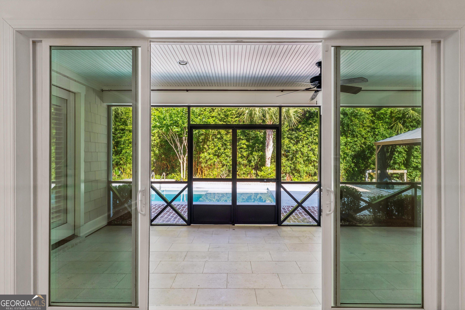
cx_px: 232
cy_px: 155
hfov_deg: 93.3
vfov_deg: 70.5
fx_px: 220
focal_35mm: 17
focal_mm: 17
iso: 250
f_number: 8
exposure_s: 1/30
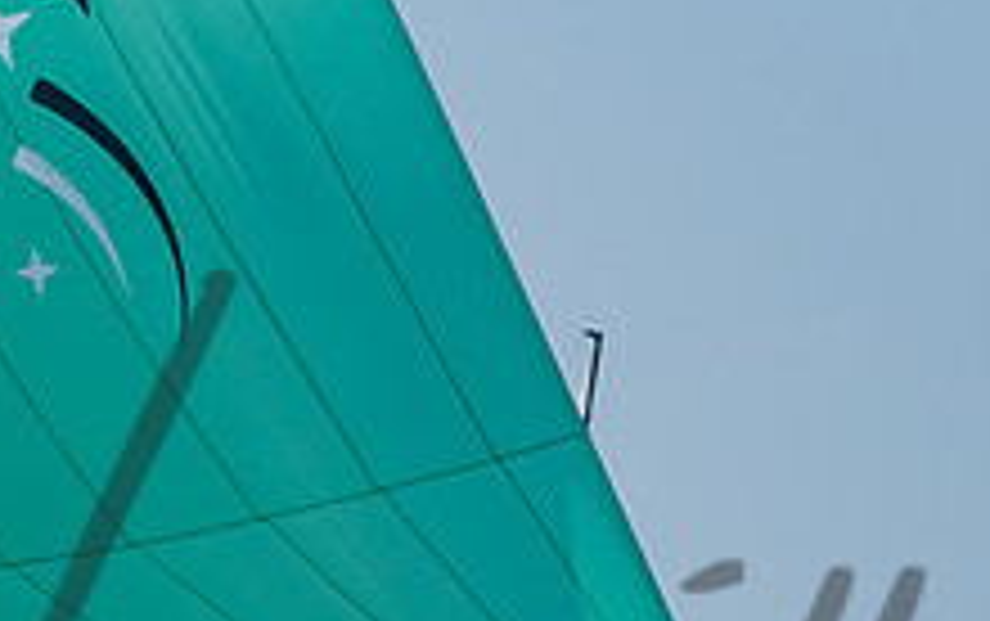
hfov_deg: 5.1
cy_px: 780
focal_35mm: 409
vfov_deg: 3.2
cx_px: 305
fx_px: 11046
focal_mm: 98
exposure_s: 1/1250
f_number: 8
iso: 400
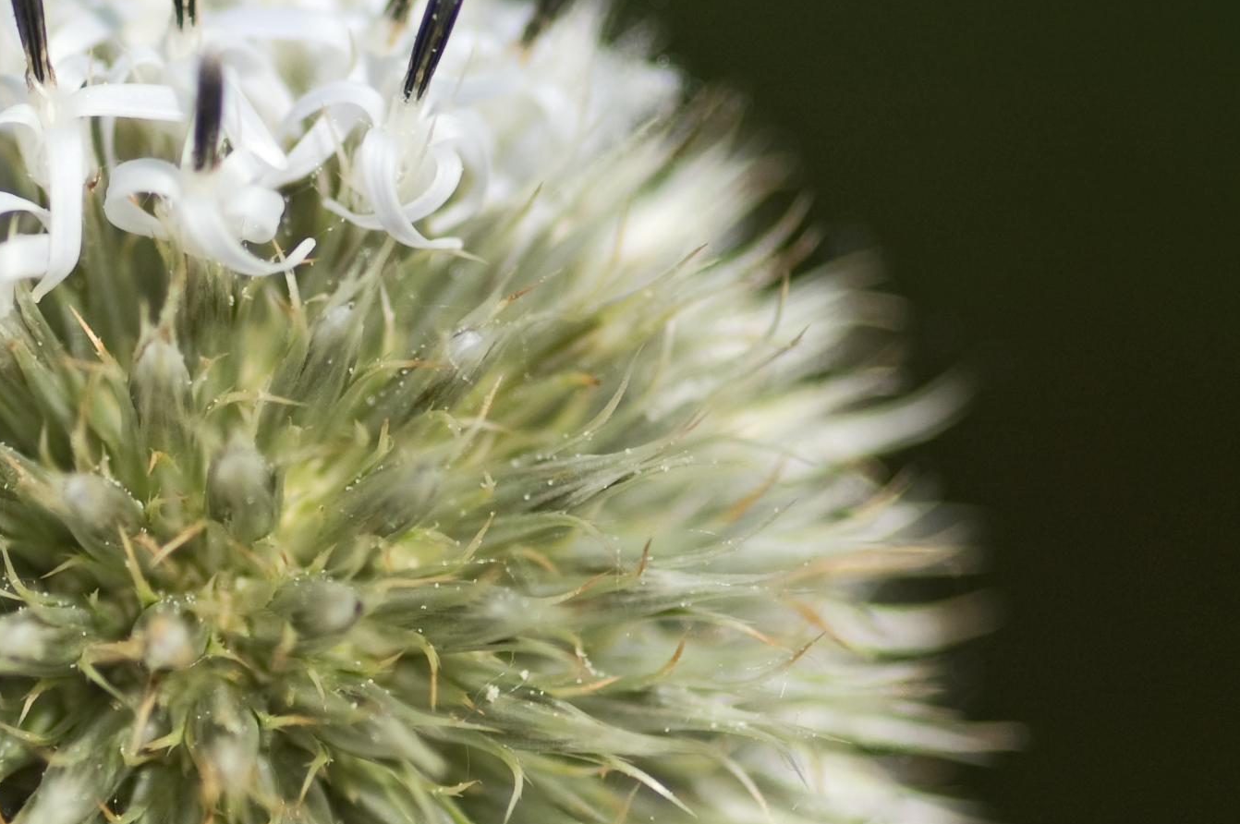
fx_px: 12151
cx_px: 6
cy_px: 505
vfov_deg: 3.9
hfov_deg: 5.8
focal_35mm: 353
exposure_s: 1/2000
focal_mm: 105
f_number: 2.8
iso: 200
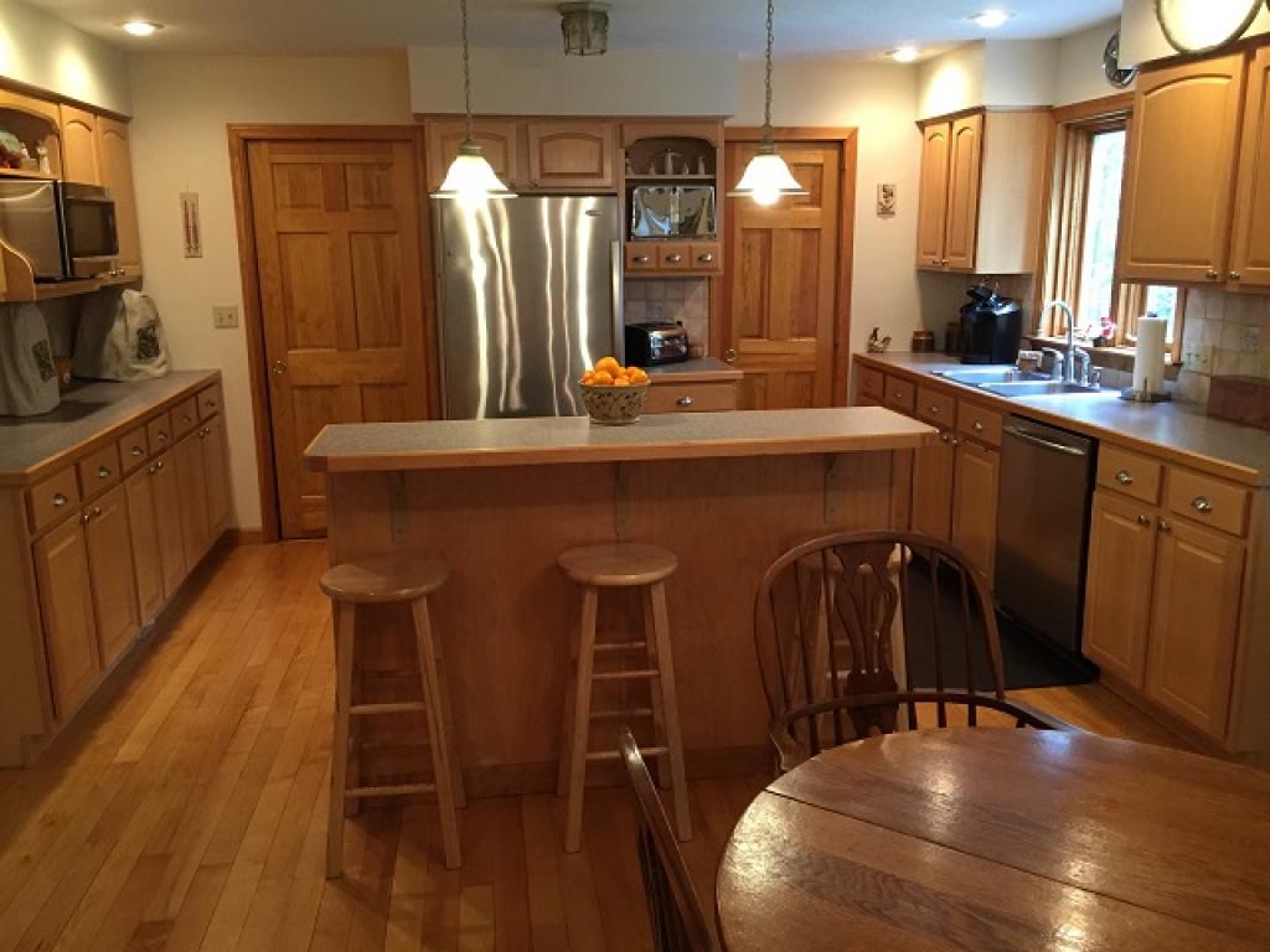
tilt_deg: -12.1
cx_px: 635
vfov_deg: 48.2
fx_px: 1064
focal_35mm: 29
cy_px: 476
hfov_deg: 61.7
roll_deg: +0.2
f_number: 2.2
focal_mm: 4.15
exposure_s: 1/30
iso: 160
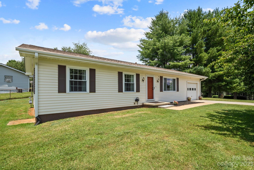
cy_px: 85
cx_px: 127
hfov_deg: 93.3
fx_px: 120
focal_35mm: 17
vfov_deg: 70.4
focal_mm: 17
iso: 400
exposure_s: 1/50
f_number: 16
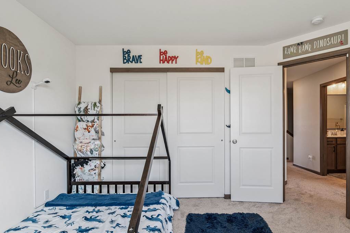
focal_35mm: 20
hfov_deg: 83.6
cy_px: 129
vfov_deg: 61.7
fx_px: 194
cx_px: 197
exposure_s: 1/50
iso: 400
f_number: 8
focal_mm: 16
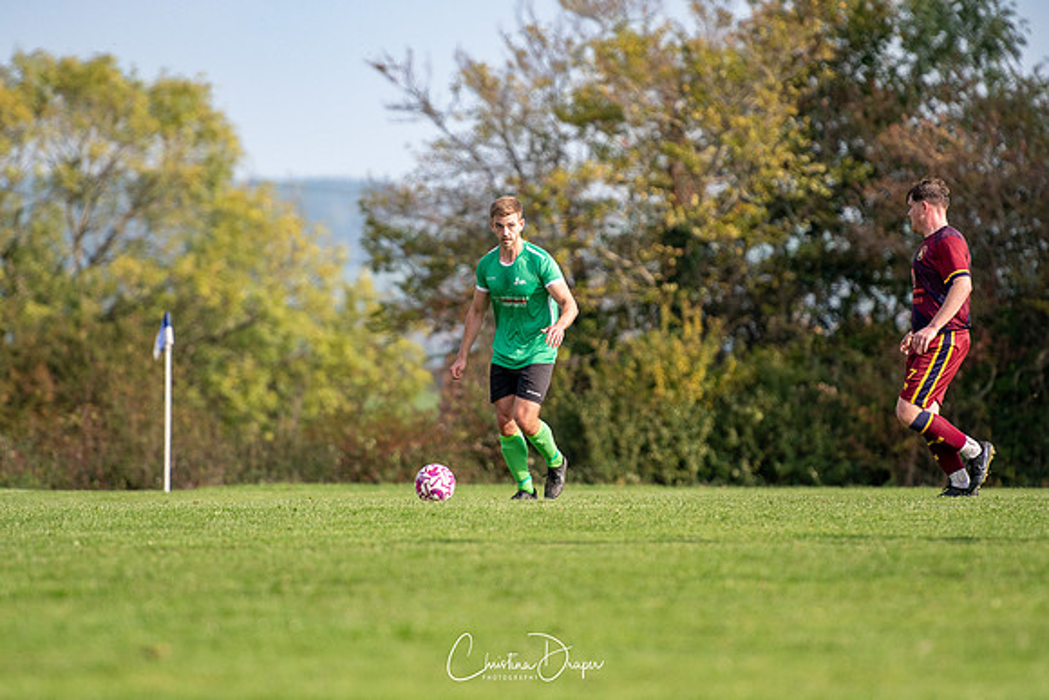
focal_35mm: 340
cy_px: 312
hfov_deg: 6.1
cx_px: 525
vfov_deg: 4.0
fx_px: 9911
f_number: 2.8
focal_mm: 200
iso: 320
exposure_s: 1/3200
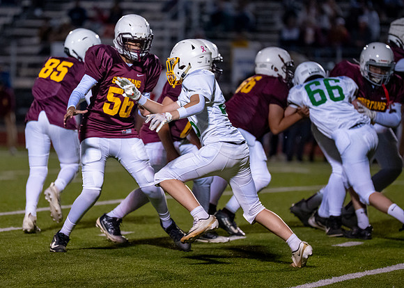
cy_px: 146
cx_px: 151
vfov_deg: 5.2
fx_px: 3189
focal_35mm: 278
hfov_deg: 7.2
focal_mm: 200
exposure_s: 1/1250
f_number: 2.8
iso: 4000
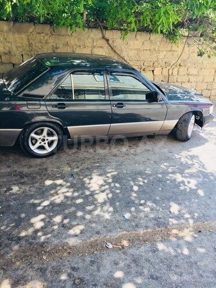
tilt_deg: -20.4
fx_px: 241
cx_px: 108
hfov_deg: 48.2
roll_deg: -1.9
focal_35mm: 29
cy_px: 144
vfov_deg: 61.7
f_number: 2.2
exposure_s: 1/115
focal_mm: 4.15
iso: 32
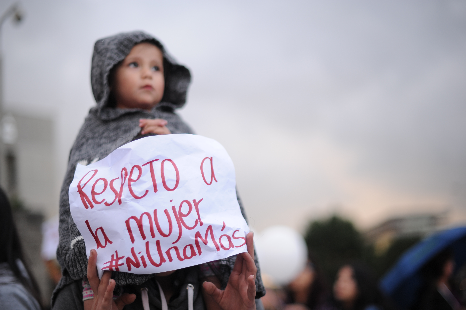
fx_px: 647
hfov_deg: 39.6
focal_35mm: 50
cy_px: 155
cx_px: 233
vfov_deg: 27.0
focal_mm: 50
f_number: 1.6
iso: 320
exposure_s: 1/640
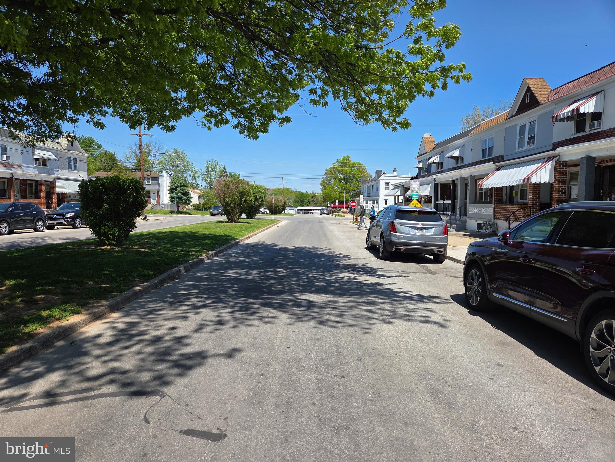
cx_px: 308
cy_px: 231
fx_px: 409
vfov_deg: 58.9
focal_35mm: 23
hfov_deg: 73.9
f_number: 1.8
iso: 80
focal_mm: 5.4
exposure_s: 1/4187
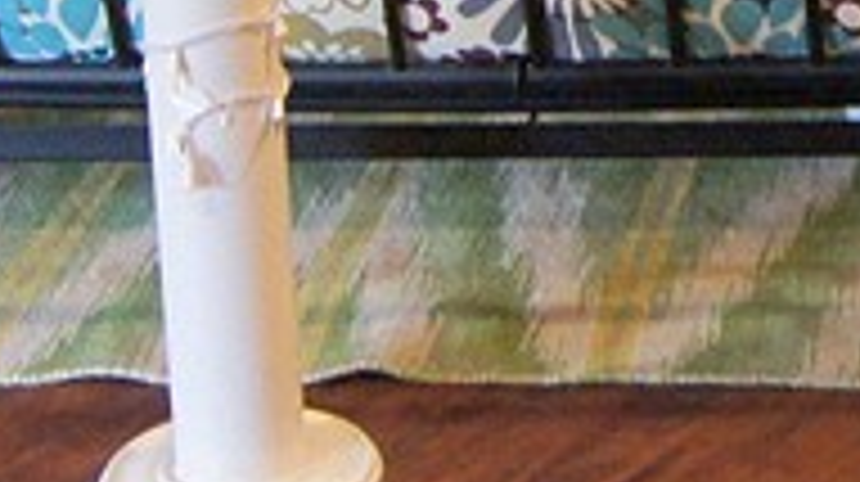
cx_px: 1162
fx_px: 3668
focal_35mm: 161
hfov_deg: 12.9
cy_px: -432
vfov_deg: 7.3
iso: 1600
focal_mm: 18
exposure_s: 1/60
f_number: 3.5
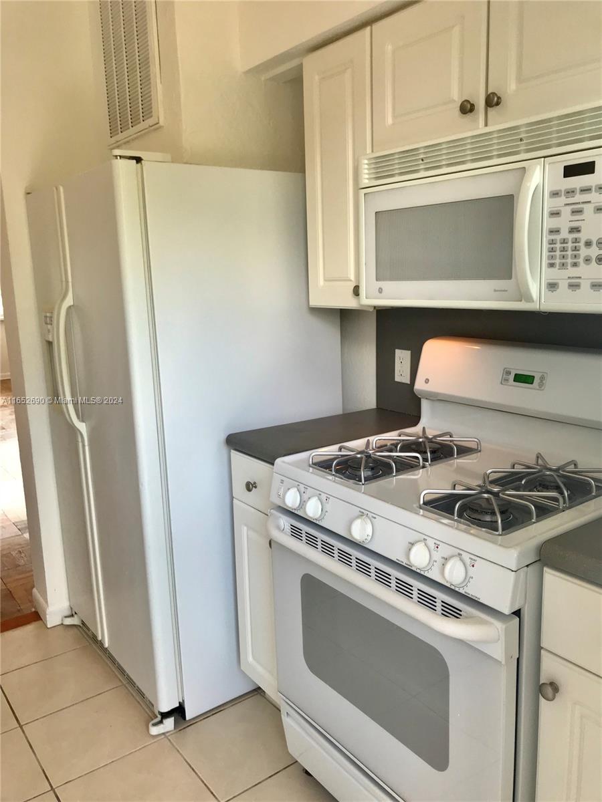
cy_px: 401
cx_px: 301
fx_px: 649
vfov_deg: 63.4
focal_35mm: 28
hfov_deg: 49.7
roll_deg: +0.5
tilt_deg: -10.3
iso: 32
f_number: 1.8
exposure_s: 1/120
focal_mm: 3.99
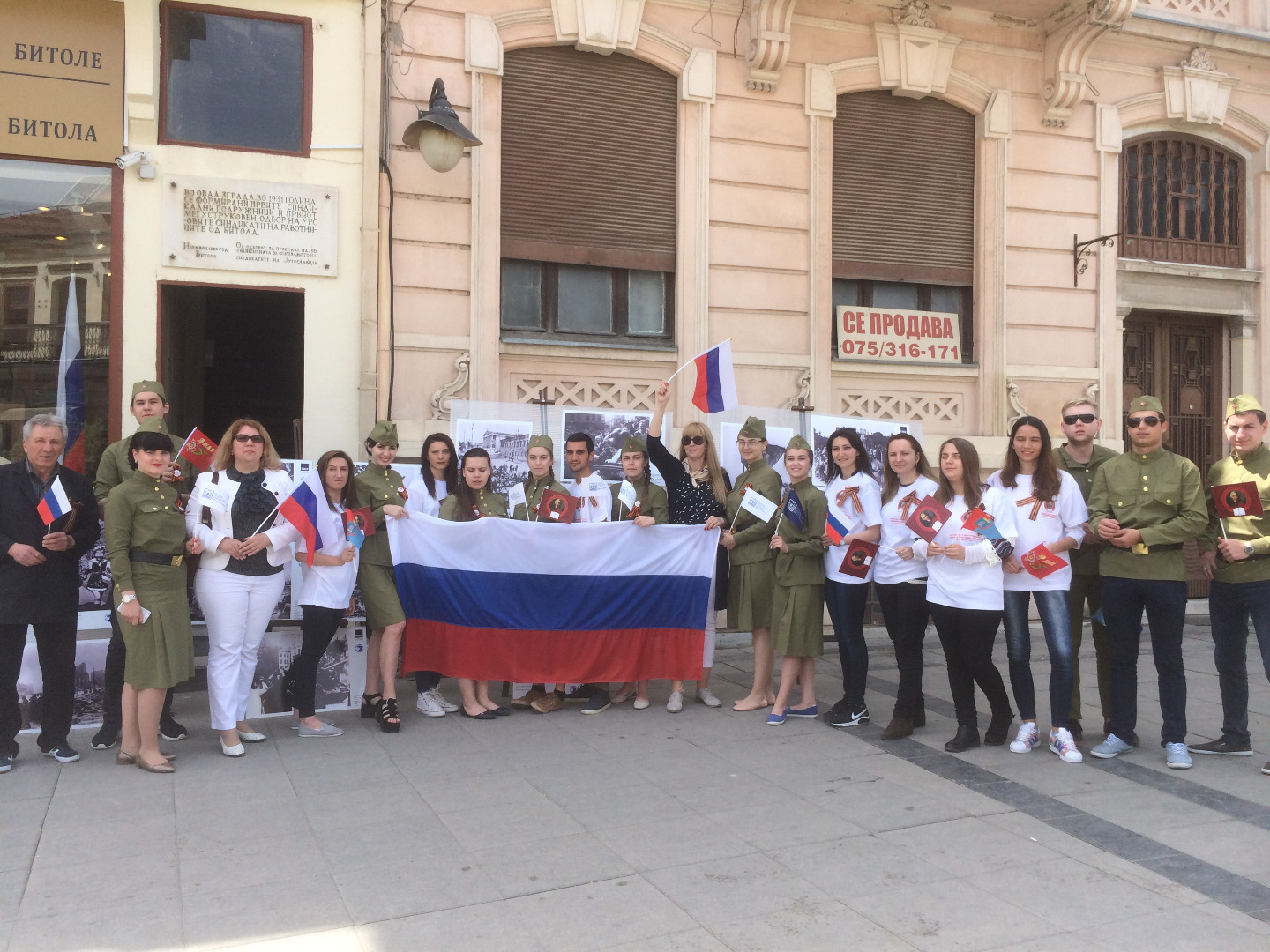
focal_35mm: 29
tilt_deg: +1.1
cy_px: 476
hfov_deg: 61.7
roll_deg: -1.2
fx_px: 1064
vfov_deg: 48.2
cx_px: 635
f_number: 2.2
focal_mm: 4.15
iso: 32
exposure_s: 1/820
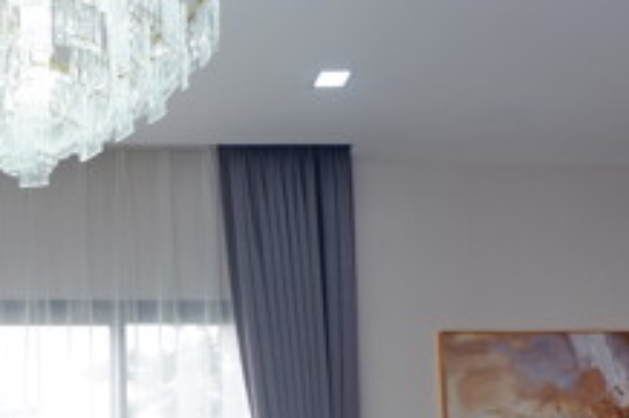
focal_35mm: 66
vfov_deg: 19.1
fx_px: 1152
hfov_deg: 28.4
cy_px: 542
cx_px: -23
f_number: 3.5
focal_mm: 16
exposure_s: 1/140
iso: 200
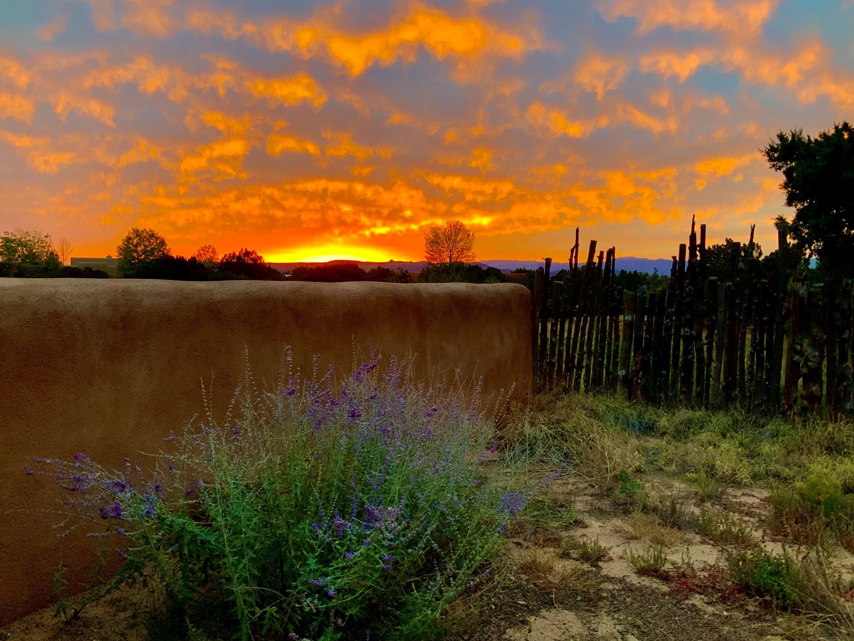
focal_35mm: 30
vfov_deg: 46.8
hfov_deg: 60.0
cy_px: 320
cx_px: 421
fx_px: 740
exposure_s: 1/60
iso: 80
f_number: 1.8
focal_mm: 3
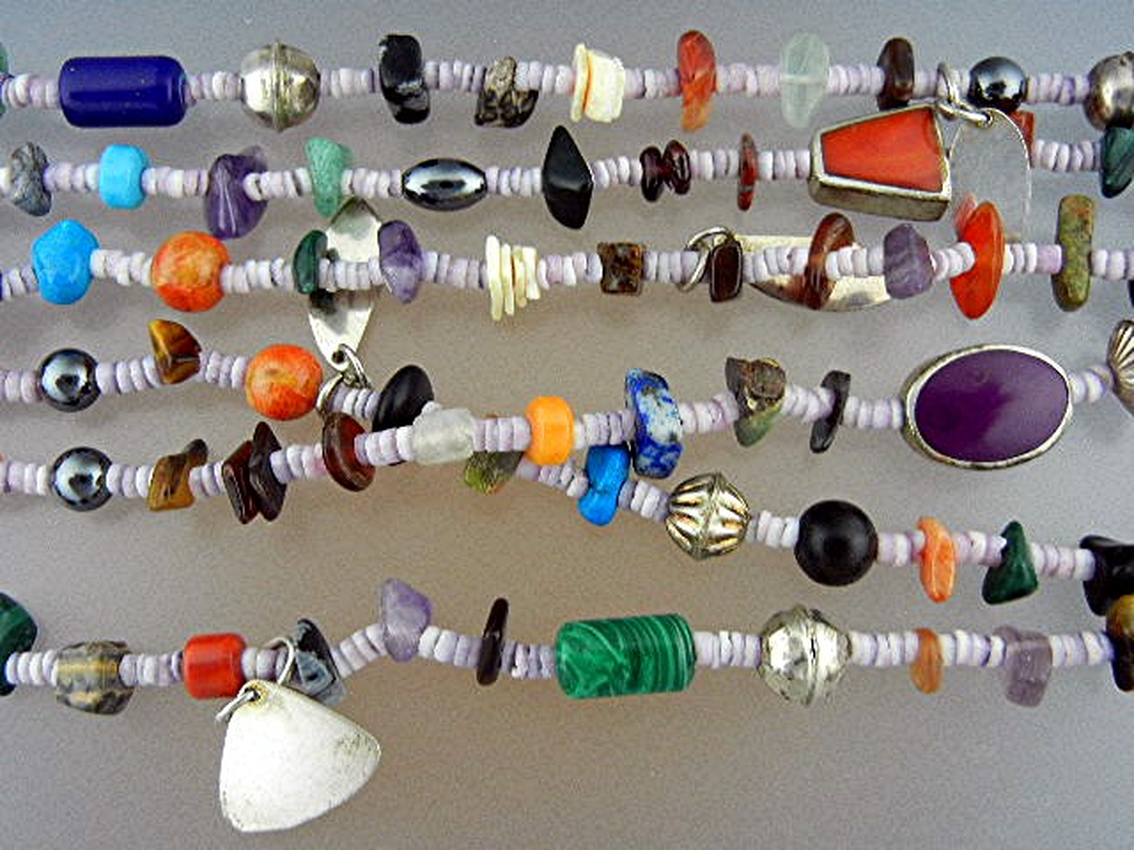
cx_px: 567
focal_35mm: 45
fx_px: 1474
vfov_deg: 32.2
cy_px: 425
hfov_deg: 42.1
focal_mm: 8.1
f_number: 3.8
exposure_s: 1/17.3
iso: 400
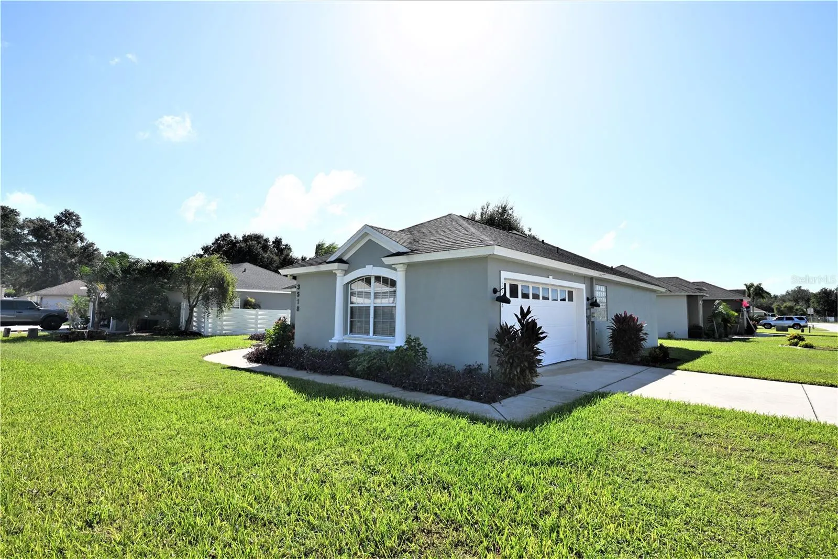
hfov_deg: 91.6
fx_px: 407
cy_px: 280
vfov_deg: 68.9
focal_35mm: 18
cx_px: 419
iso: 100
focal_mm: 17.5
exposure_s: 1/200
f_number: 11
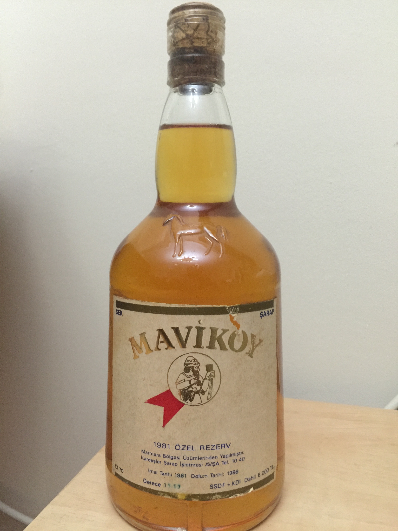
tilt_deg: -7.0
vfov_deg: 61.7
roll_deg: -0.2
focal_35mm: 29
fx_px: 445
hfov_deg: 48.2
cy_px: 266
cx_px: 199
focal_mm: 4.15
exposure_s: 1/4
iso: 125
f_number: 2.2
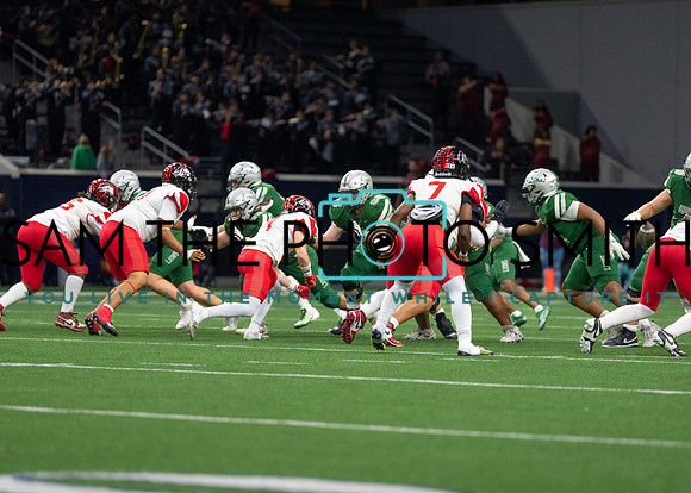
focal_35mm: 210
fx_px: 4112
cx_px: 346
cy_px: 246
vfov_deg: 6.9
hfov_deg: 9.6
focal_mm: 200
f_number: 2.8
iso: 1600
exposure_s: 1/1250
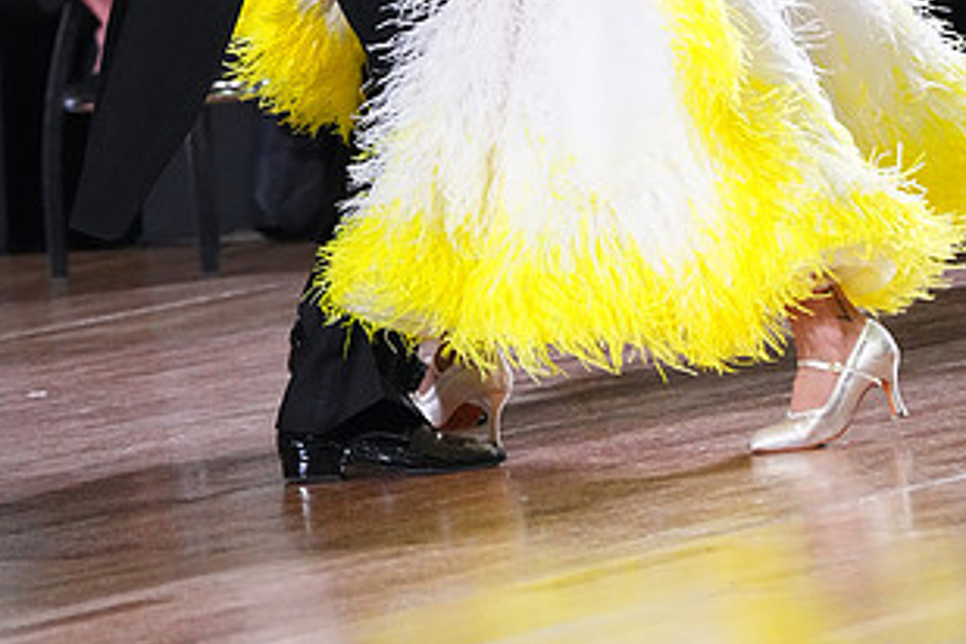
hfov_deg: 6.1
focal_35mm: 338
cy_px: -241
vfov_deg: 4.1
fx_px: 9069
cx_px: 364
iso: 10000
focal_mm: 180
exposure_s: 1/400
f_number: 5.6
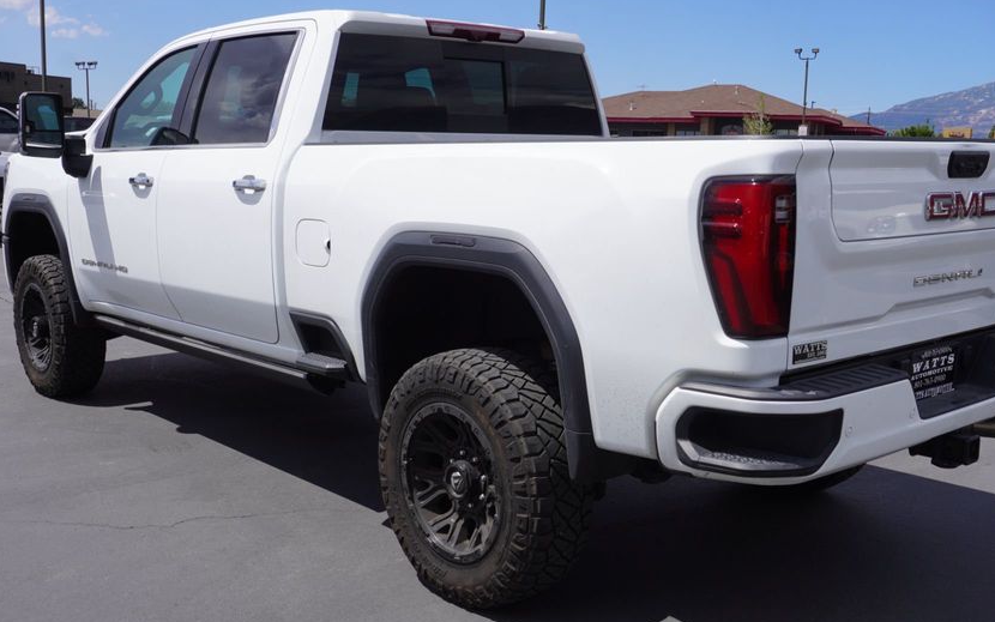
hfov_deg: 49.7
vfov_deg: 32.3
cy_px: 328
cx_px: 512
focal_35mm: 40
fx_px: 1075
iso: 100
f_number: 10
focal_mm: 21
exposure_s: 1/200
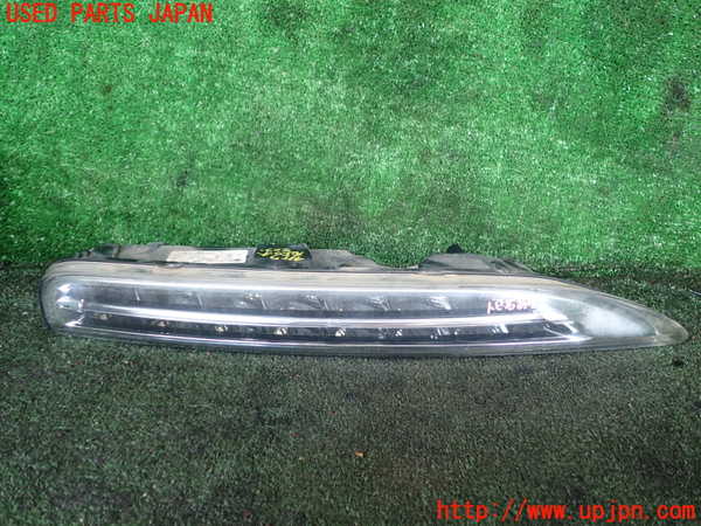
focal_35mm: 30
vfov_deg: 46.8
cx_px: 350
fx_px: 608
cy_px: 263
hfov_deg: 60.0
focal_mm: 5.4
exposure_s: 1/50
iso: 200
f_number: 2.3
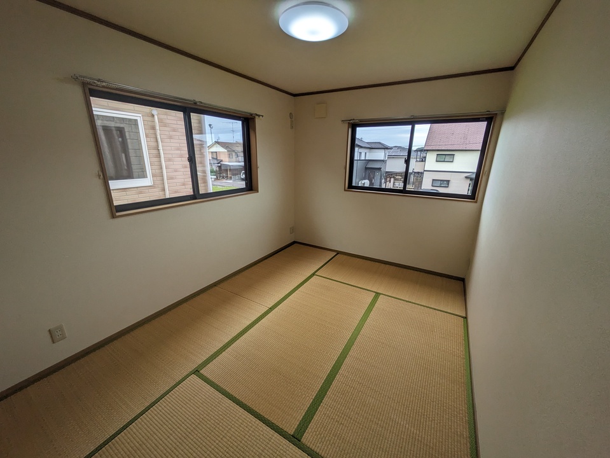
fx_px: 247
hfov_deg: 102.0
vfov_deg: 85.7
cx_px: 305
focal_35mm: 14
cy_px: 229
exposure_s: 1/387
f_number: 2.2
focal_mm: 1.83
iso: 47
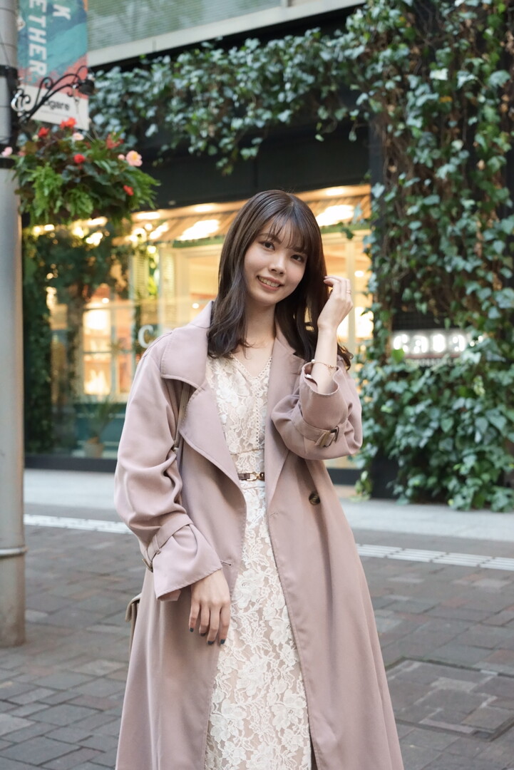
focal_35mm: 49
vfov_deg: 40.3
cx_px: 257
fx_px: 1048
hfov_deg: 27.5
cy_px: 385
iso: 6400
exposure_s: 1/200
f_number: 5
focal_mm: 49
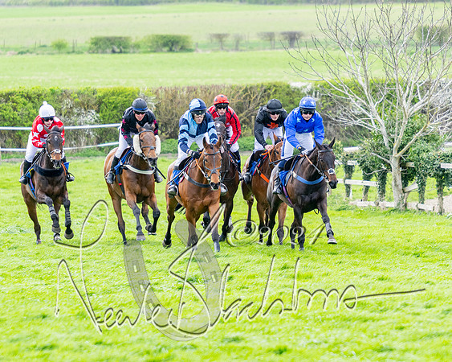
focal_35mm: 329
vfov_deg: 4.7
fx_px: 4399
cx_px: 280
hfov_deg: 5.9
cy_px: 184
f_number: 4
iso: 400
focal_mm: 160
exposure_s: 1/1000
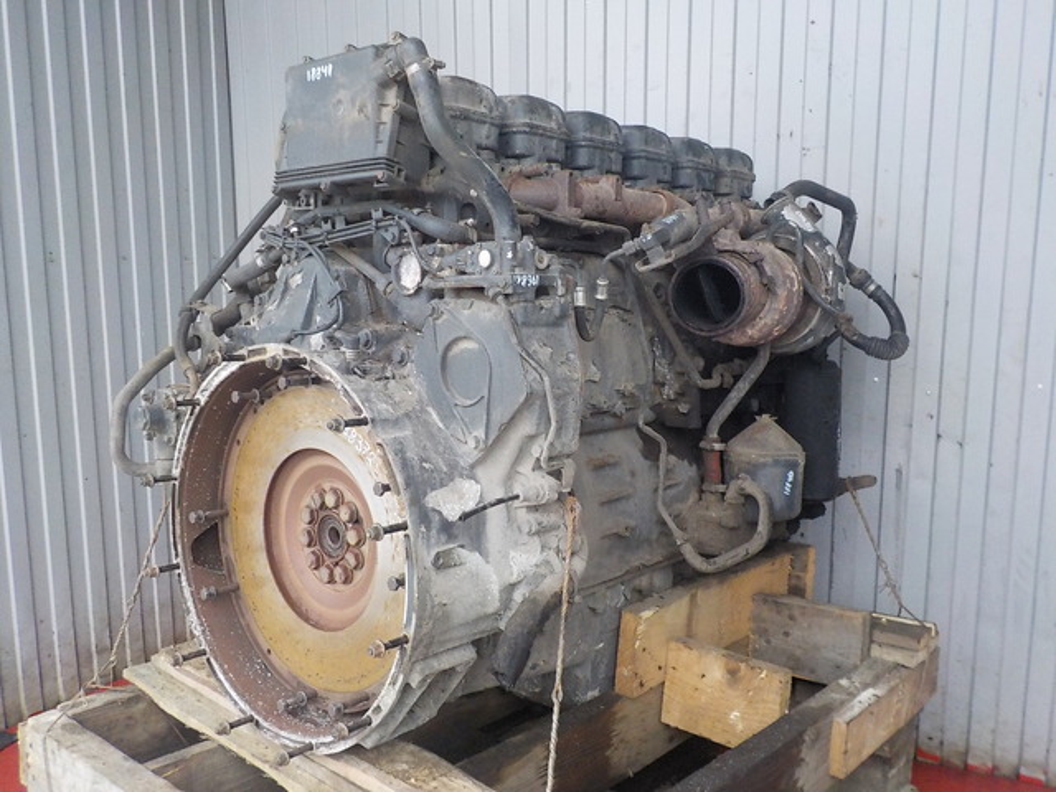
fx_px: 915
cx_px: 528
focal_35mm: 30
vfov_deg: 46.8
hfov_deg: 60.0
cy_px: 396
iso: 400
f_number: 3.3
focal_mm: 4.1
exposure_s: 1/20
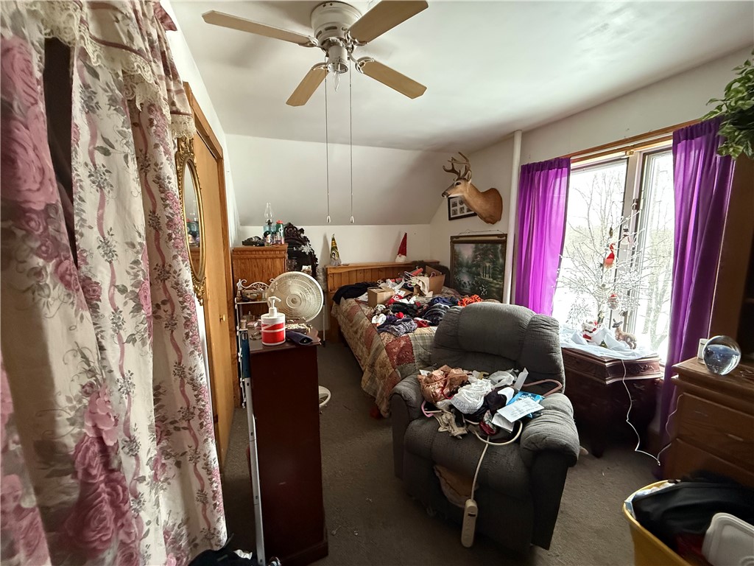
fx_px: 305
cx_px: 377
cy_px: 283
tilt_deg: -7.7
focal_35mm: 14
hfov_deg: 102.1
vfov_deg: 85.7
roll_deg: +0.7
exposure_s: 1/60
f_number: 2.2
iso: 800
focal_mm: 2.22
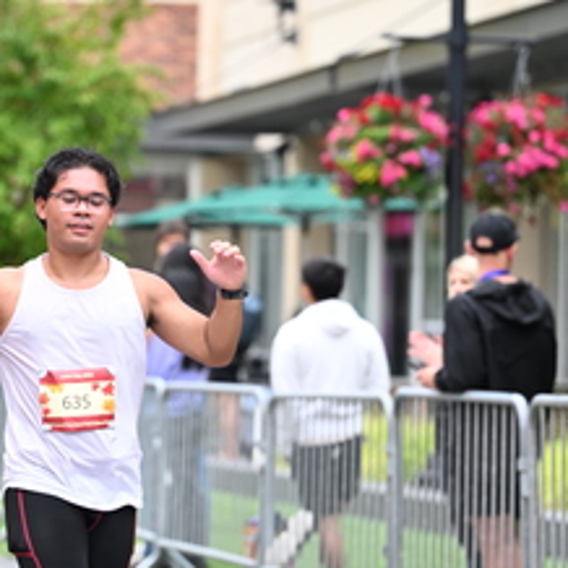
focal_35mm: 221
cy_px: 279
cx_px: 137
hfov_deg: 7.9
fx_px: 4103
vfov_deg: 7.9
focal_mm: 103
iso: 800
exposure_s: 1/1600
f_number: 2.8
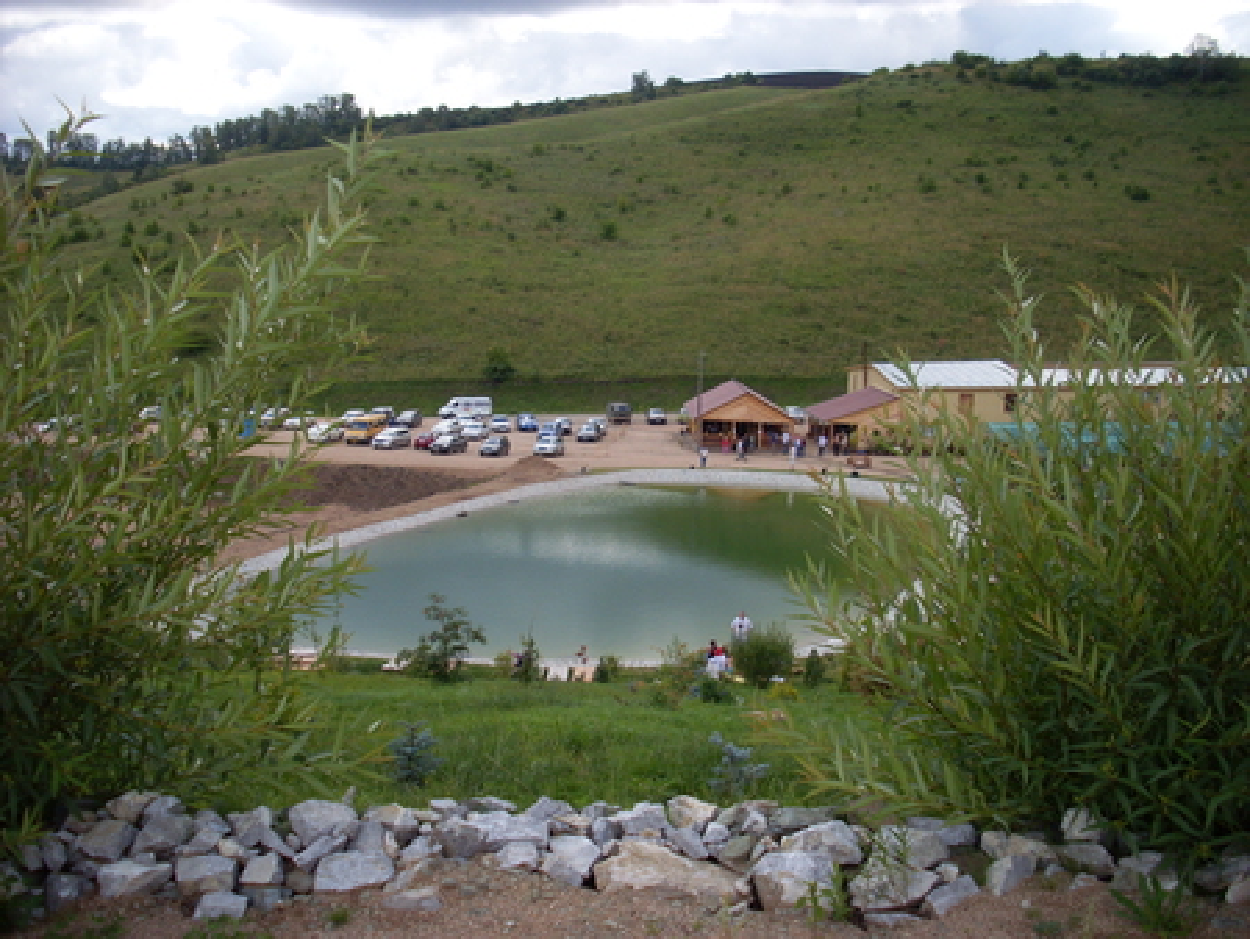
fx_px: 1373
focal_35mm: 38
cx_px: 625
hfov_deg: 49.0
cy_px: 470
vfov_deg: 37.8
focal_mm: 6.3
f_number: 7.7
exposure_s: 1/125
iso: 80
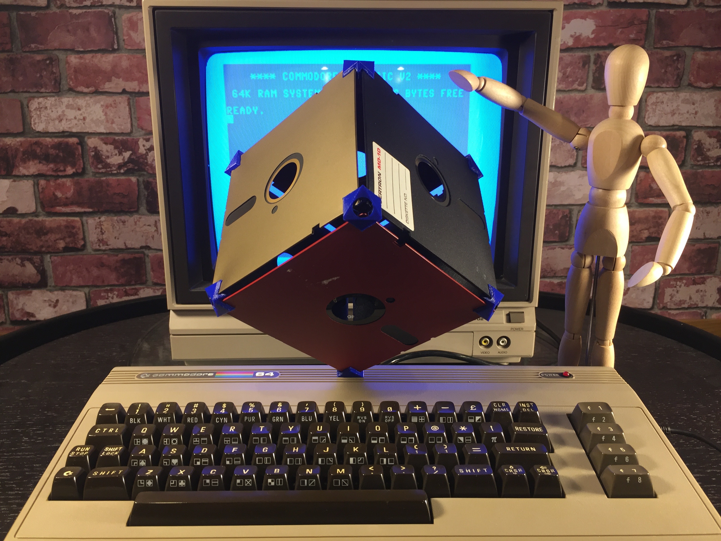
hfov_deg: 61.7
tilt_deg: -15.0
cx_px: 360
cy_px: 270
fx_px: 604
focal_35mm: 29
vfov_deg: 48.2
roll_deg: -0.4
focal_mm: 4.15
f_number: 2.2
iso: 80
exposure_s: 1/30
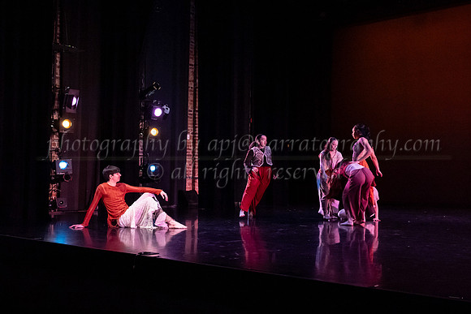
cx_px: 317
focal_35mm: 41
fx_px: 538
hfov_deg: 46.5
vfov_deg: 32.6
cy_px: 157
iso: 4000
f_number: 4
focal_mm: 30.5
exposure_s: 1/400
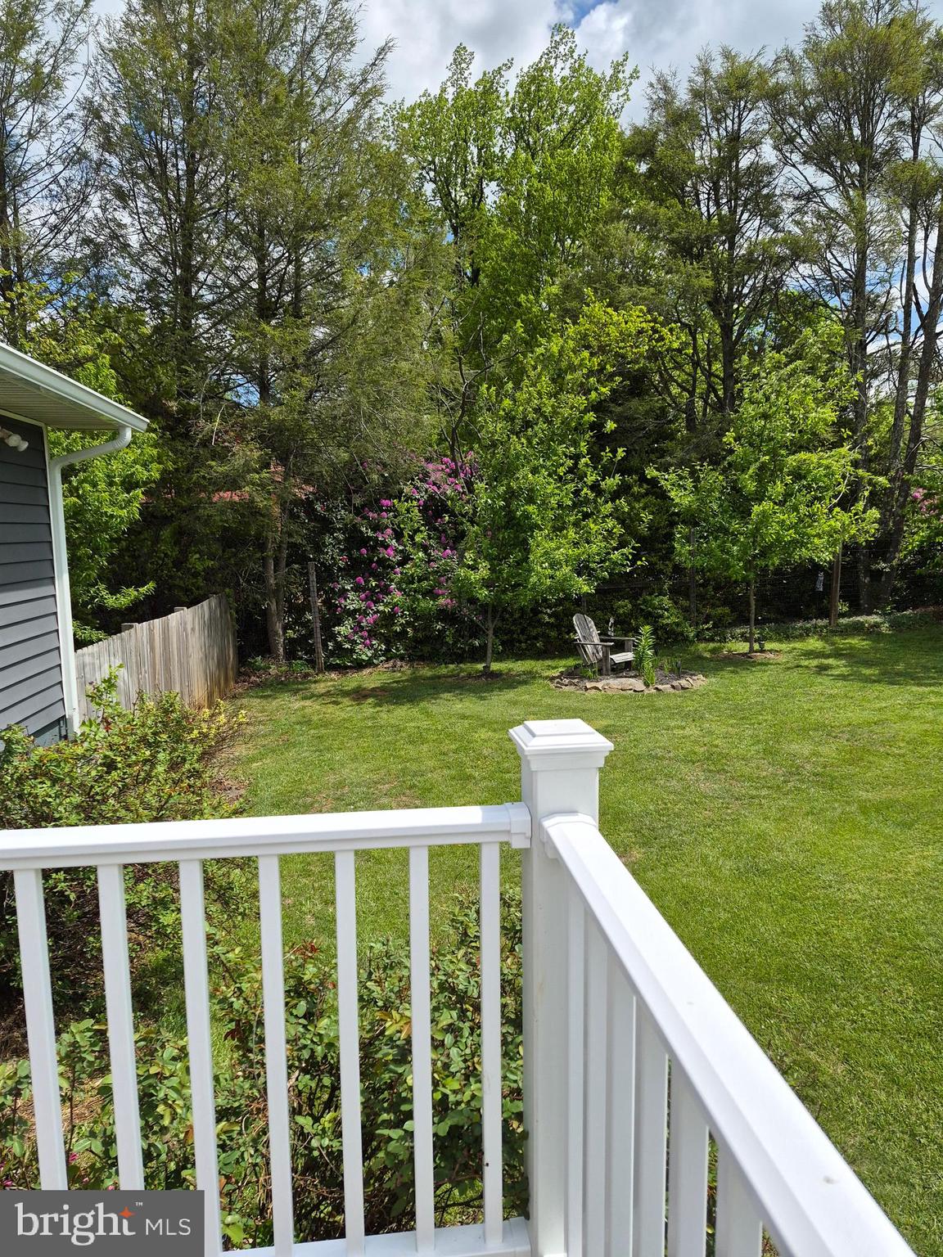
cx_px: 472
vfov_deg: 73.9
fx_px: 835
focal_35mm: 23
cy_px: 628
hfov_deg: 58.9
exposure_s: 1/7520
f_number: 1.8
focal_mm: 5.4
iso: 80
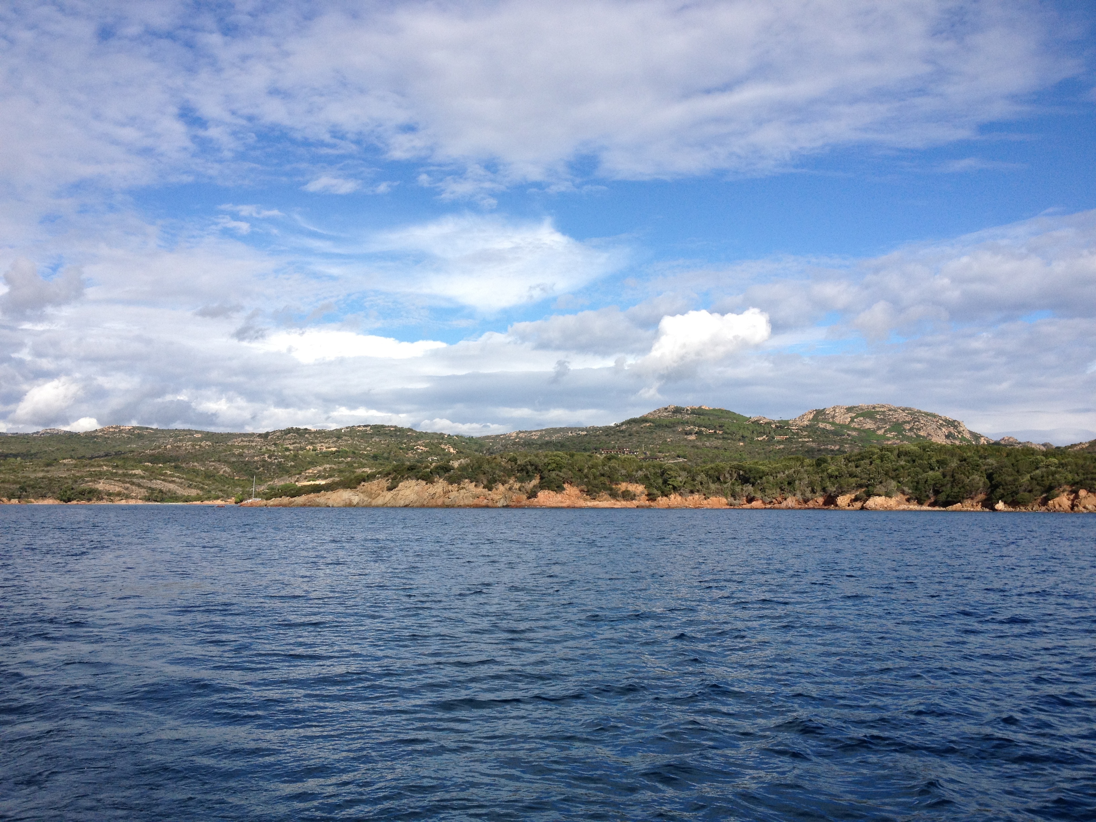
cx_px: 548
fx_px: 1108
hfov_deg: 52.6
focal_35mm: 35
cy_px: 411
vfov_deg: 40.7
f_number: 2.4
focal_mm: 4.28
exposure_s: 1/2304
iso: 64
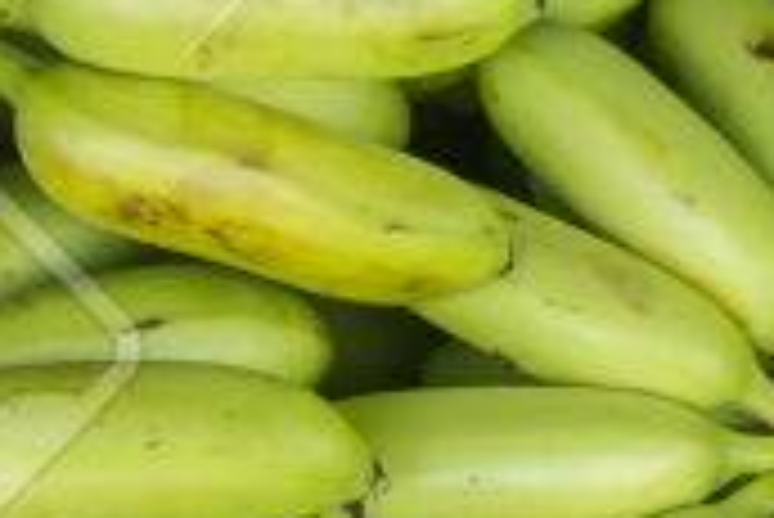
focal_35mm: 347
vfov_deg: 4.0
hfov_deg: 5.6
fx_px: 7467
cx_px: 2344
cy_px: 223
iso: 200
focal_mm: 46
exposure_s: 1/80
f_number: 6.3
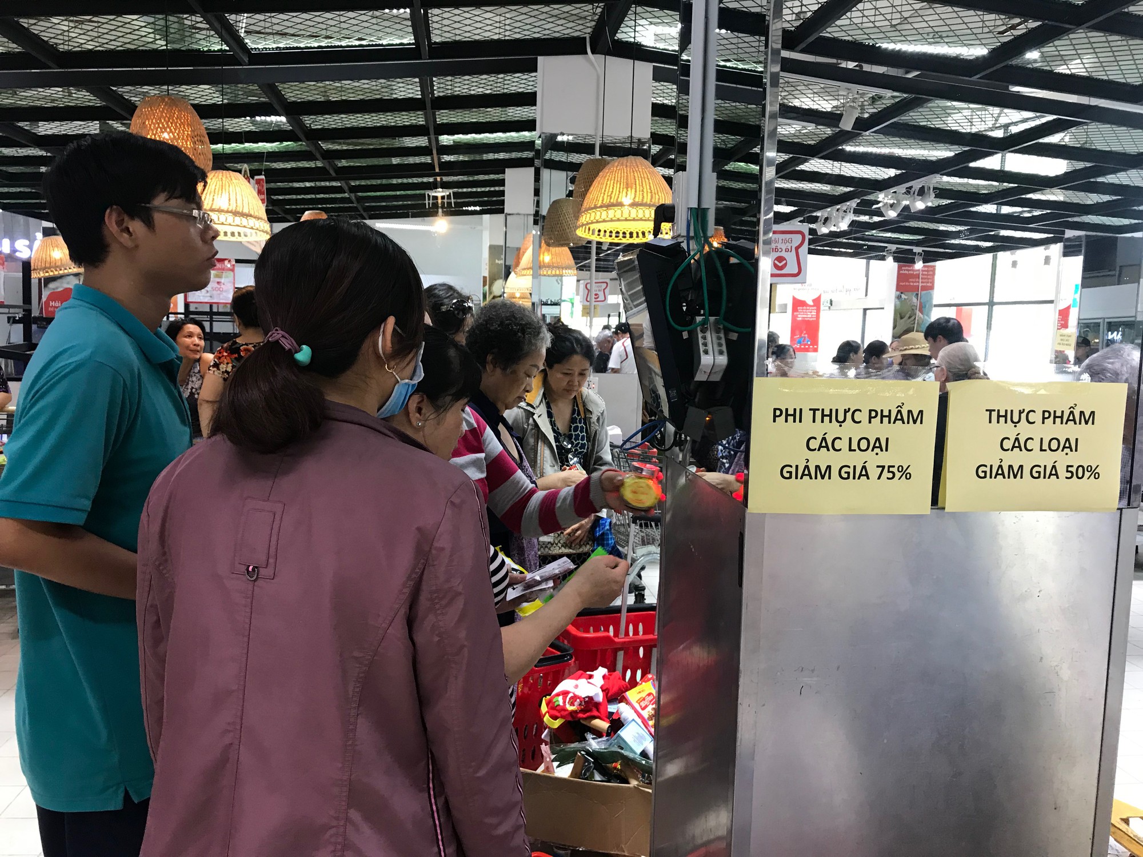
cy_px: 428
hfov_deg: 63.4
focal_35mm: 28
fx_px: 925
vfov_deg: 49.7
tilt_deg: -5.0
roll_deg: -1.6
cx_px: 572
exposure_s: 1/17
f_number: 1.8
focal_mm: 3.99
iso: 40
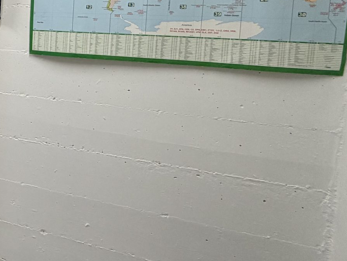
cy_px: 38
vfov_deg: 34.4
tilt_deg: -3.9
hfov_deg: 34.6
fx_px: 401
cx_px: -93
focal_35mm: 40
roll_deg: -1.6
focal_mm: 2.22
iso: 160
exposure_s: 1/100
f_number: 2.2
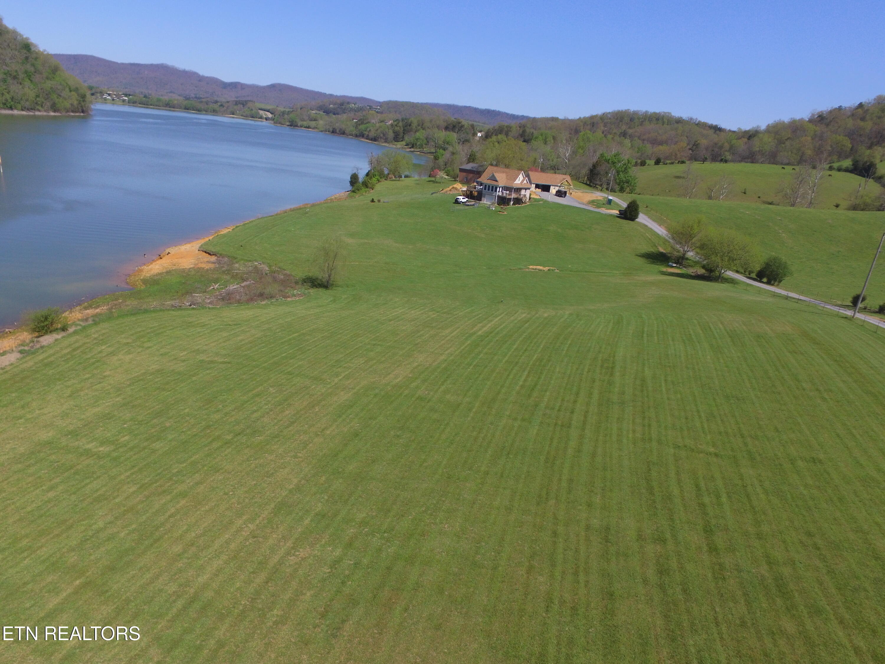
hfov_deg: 81.7
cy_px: 332
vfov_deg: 66.0
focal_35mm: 20
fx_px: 511
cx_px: 442
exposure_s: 1/1484
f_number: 2.8
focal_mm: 3.61
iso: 100
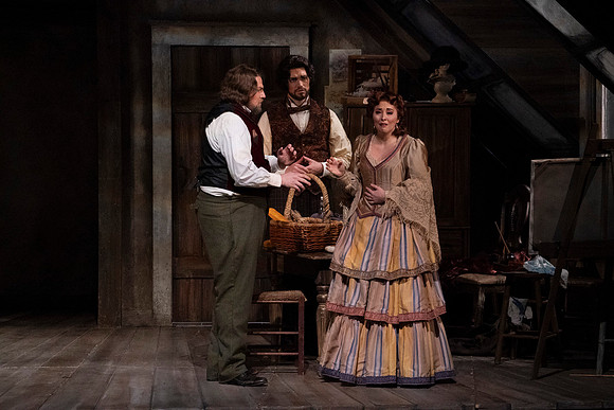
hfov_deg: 10.3
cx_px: 307
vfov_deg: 6.9
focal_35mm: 200
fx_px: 3412
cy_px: 205
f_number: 13
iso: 16000
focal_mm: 200
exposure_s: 1/400
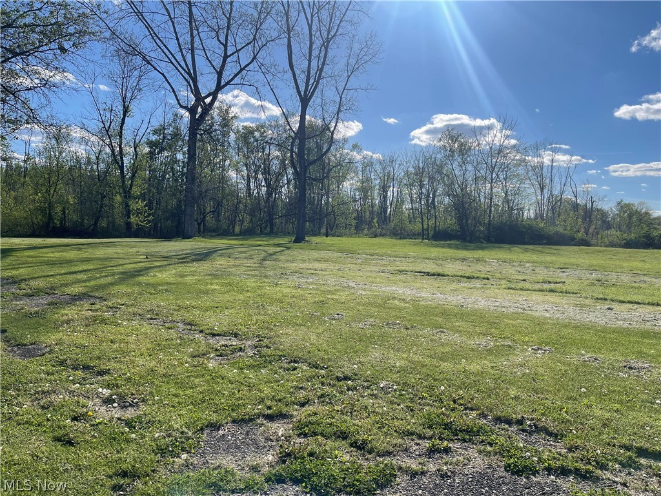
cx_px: 330
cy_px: 248
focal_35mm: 25
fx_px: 477
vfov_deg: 54.9
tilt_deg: -4.1
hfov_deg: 69.4
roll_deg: -2.3
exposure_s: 1/5376
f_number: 1.6
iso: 32
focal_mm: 5.1
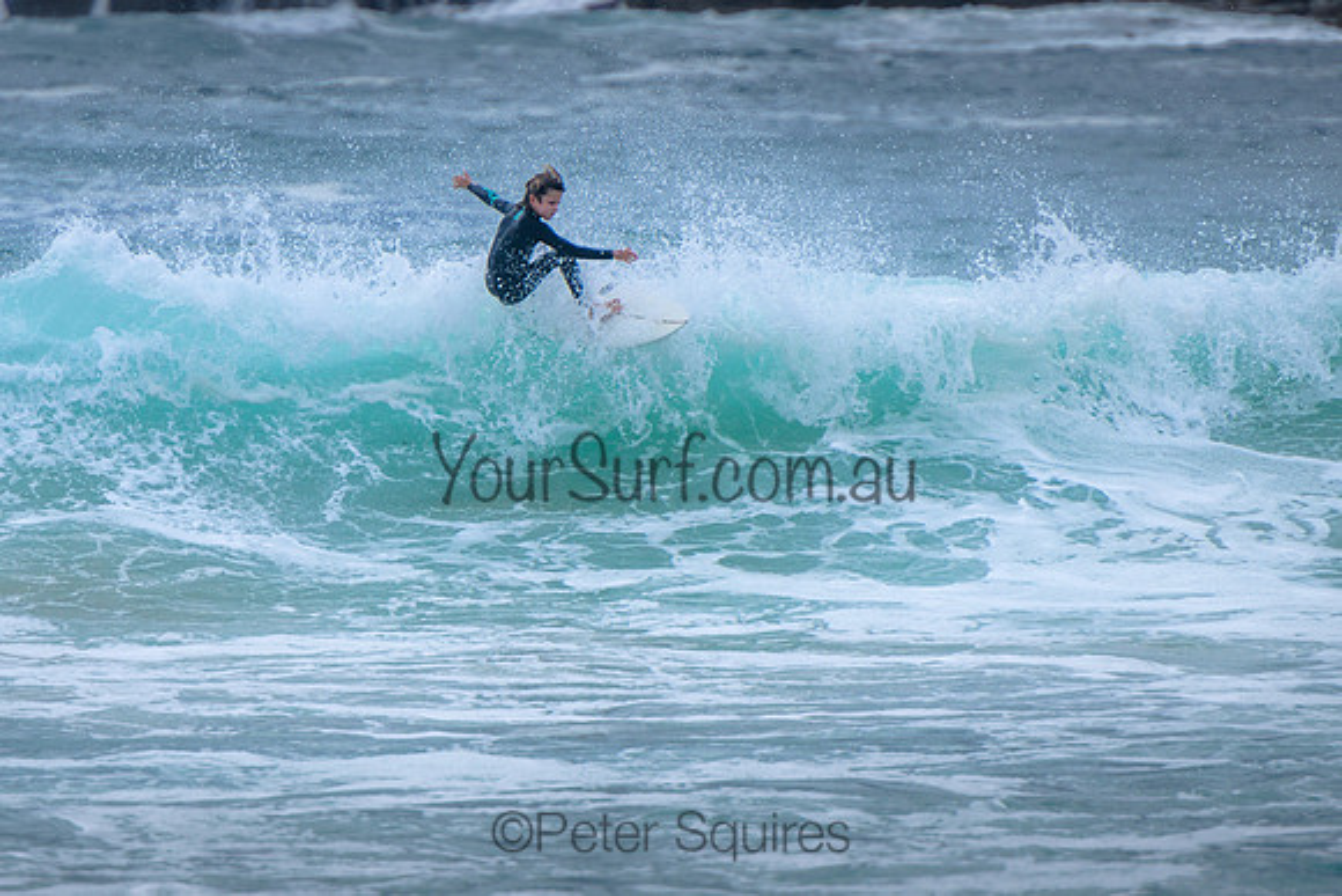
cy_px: 398
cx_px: 575
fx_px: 20512
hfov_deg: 3.7
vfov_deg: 2.5
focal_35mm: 550
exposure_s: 1/2000
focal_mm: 400
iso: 280
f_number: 5.6
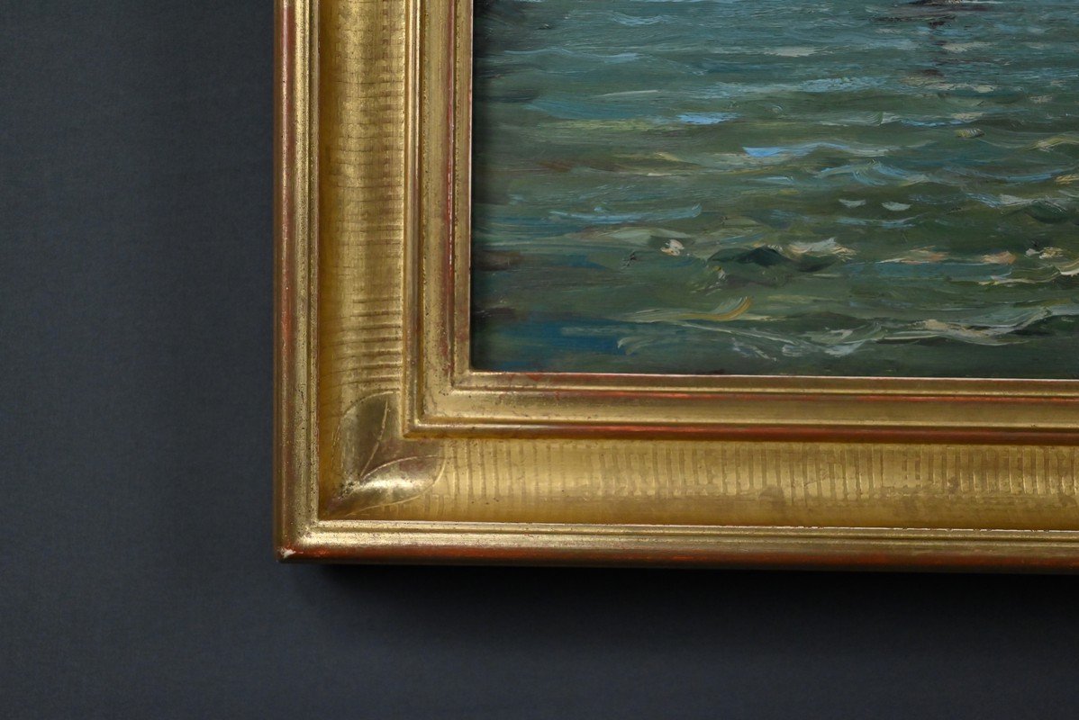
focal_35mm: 50
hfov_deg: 39.6
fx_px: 1499
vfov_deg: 27.0
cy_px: 360
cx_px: 540
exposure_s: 1/200
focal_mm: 50
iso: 5000
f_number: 7.1
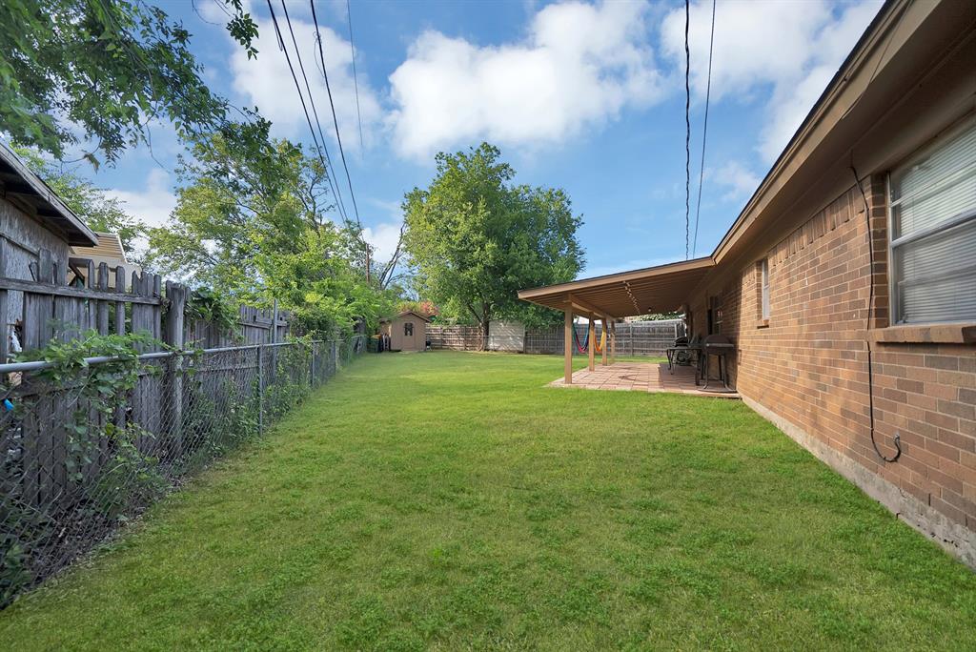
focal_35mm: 12
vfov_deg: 90.1
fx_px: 326
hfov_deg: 112.6
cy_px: 326
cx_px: 488
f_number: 4
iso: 640
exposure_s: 1/1250
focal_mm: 12
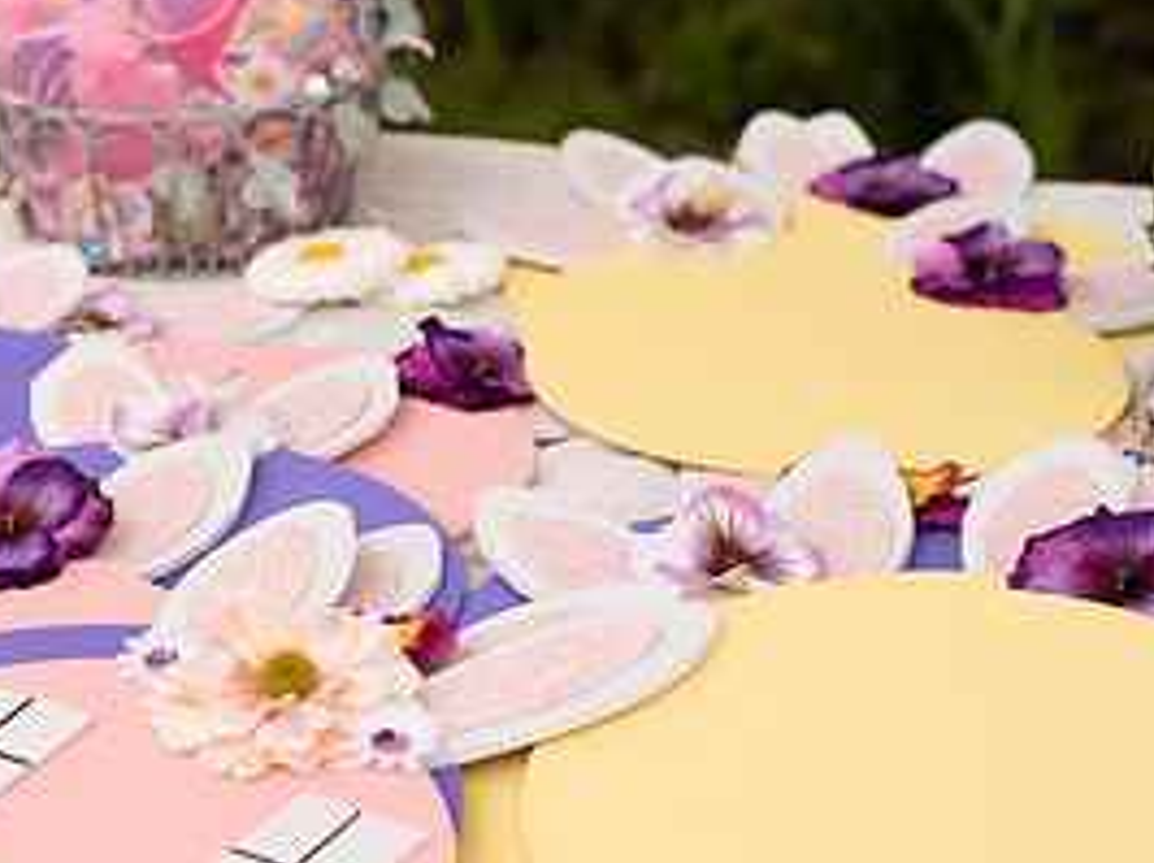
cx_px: 230
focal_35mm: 105
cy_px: 458
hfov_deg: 18.6
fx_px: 3497
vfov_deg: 14.1
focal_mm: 50
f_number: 3.5
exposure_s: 1/400
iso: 100
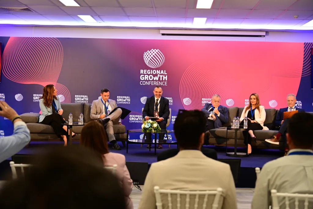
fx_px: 539
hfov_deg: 32.4
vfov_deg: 21.9
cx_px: 156
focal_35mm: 62
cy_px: 104
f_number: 4
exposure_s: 1/400
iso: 2500
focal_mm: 62
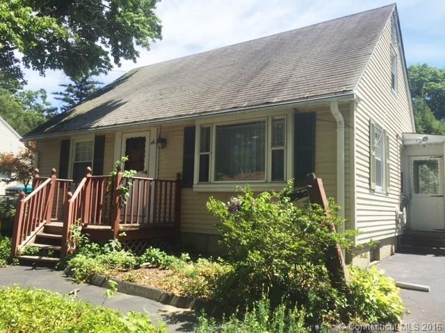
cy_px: 166
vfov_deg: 48.2
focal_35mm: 29
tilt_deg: +5.9
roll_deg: -2.3
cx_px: 222
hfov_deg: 61.7
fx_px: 373
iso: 32
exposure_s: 1/1163
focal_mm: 4.15
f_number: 2.2
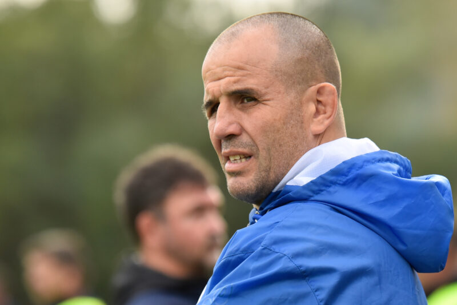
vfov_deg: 6.9
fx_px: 2540
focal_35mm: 200
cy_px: 152
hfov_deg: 10.3
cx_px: 228
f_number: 3.5
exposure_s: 1/1000
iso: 500
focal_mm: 200
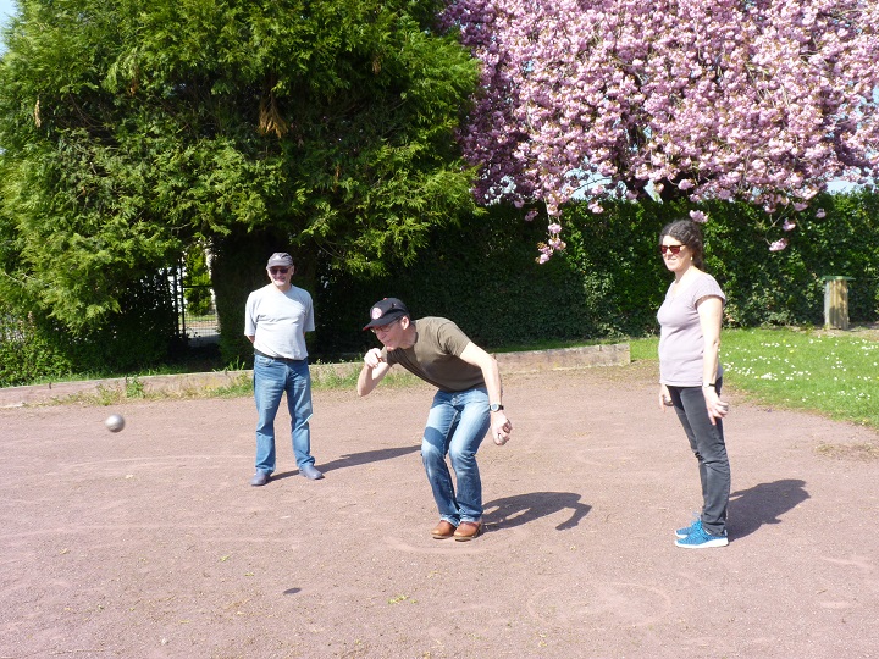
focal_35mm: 42
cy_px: 330
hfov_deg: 44.8
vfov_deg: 34.3
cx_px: 440
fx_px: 1067
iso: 80
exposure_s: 1/250
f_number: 4.5
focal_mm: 7.4
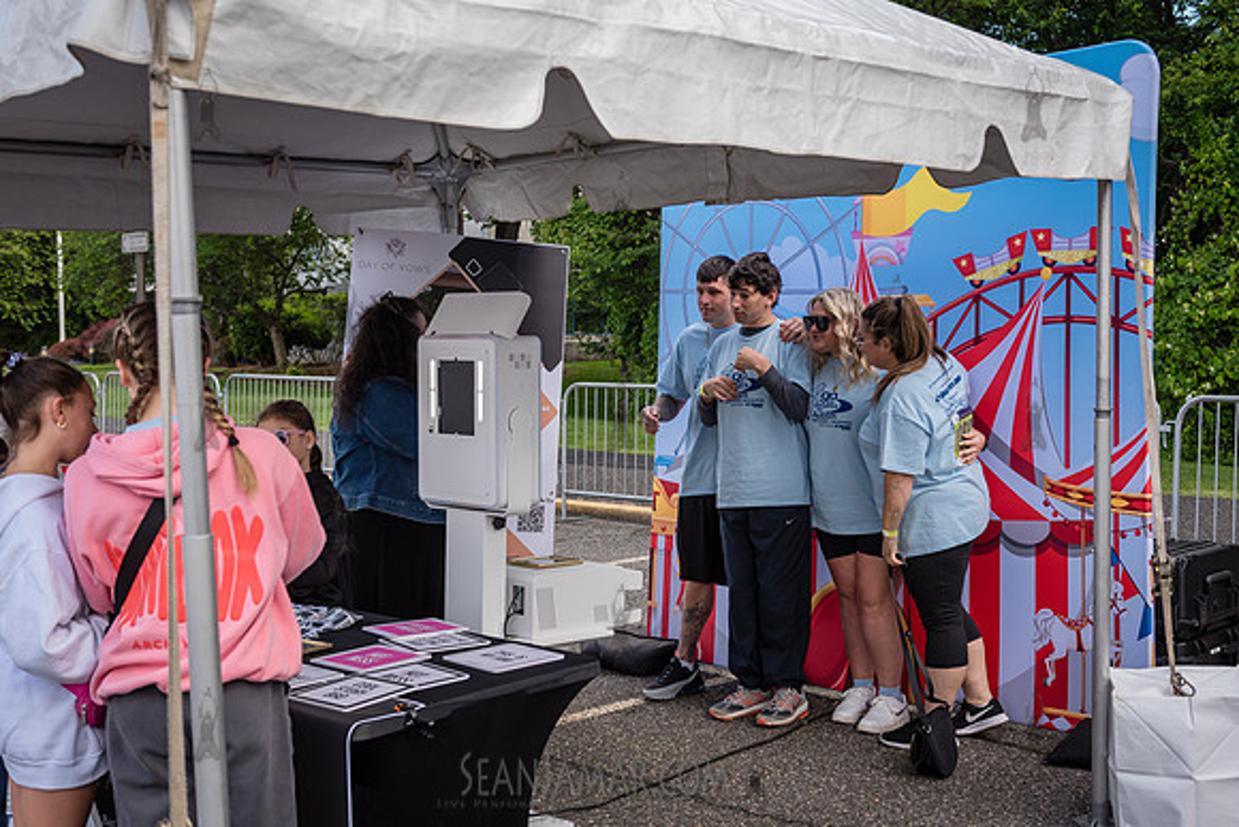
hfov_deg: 42.8
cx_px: 620
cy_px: 414
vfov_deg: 29.3
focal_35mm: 46
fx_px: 1582
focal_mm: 44
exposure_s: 1/400
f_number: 4
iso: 200
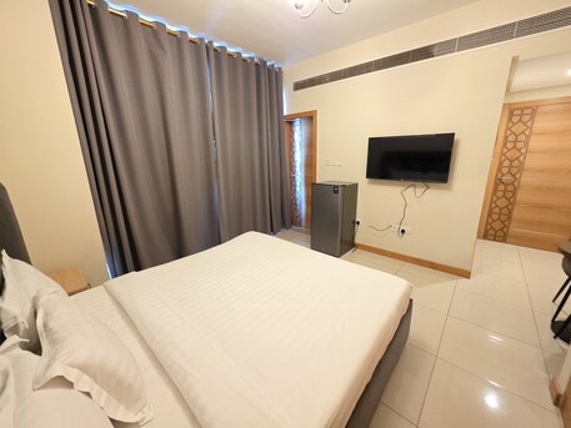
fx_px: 214
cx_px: 286
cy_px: 214
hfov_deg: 106.2
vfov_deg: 89.9
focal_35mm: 13
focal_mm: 2.2
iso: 1000
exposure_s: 1/33.3
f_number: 1.9
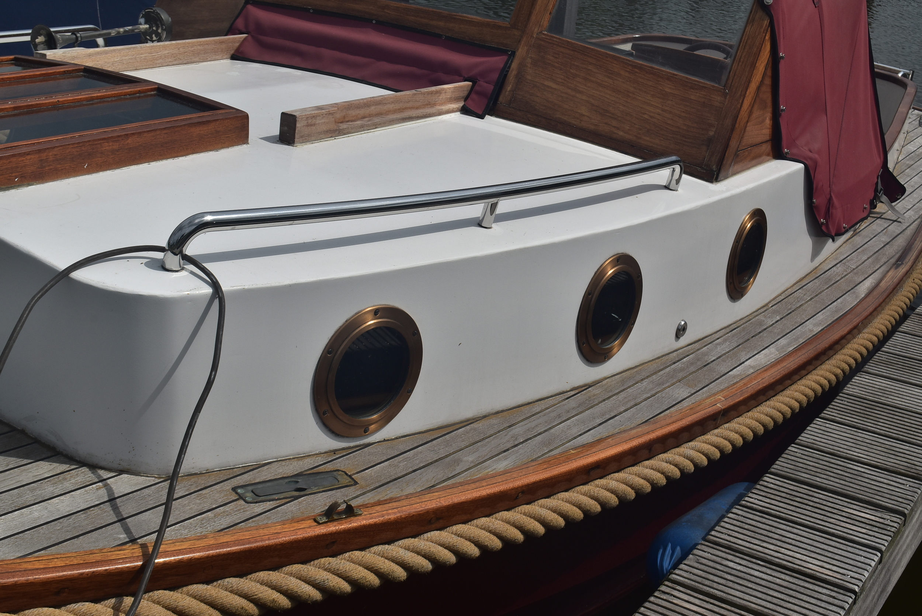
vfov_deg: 28.1
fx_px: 1230
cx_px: 461
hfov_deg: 41.1
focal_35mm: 48
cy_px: 308
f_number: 11
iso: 200
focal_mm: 32
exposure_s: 1/640
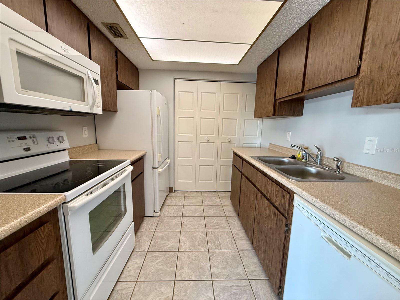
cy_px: 150
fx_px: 162
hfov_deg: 102.1
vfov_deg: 85.7
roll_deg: -1.7
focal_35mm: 14
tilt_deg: -8.9
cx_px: 200
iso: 320
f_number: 2.2
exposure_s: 1/120
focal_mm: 2.22
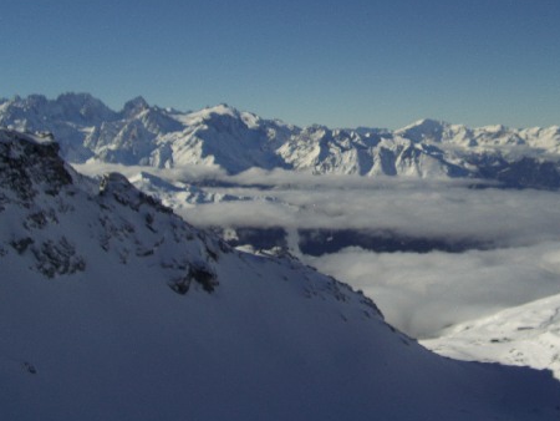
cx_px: 378
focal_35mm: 54
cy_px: 144
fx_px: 874
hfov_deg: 35.1
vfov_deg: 26.9
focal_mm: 7.9
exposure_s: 1/1000
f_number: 5.6
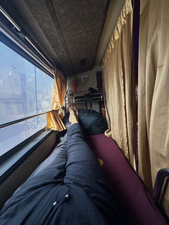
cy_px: 112
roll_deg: +4.7
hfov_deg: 85.7
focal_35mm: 14
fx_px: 91
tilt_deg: -13.9
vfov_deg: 102.1
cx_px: 84
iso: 125
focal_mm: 2.22
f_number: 2.2
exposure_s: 1/99
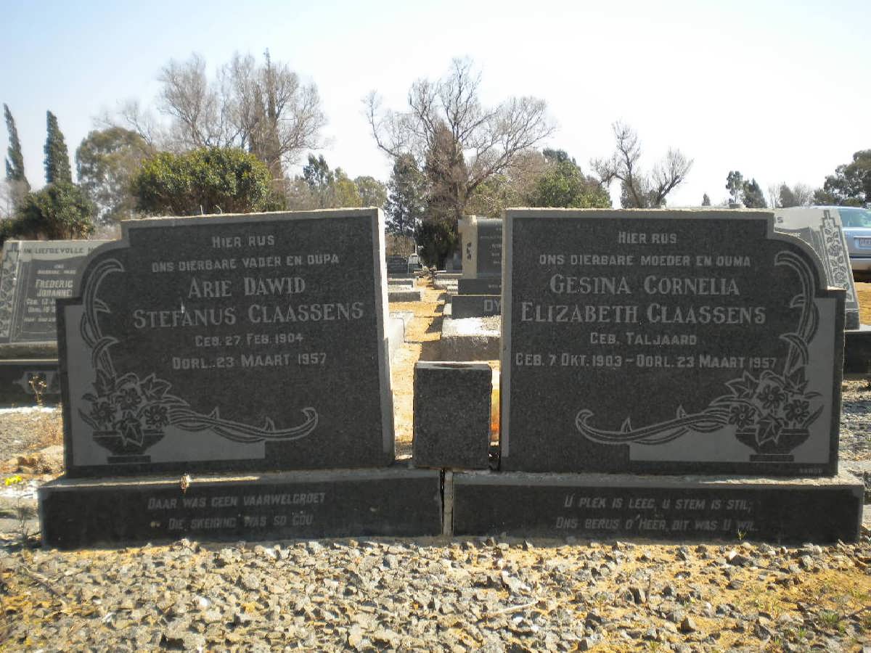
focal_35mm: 41
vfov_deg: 35.1
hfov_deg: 45.8
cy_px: 326
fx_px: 1032
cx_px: 436
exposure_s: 1/257
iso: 80
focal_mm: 7.4
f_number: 4.9
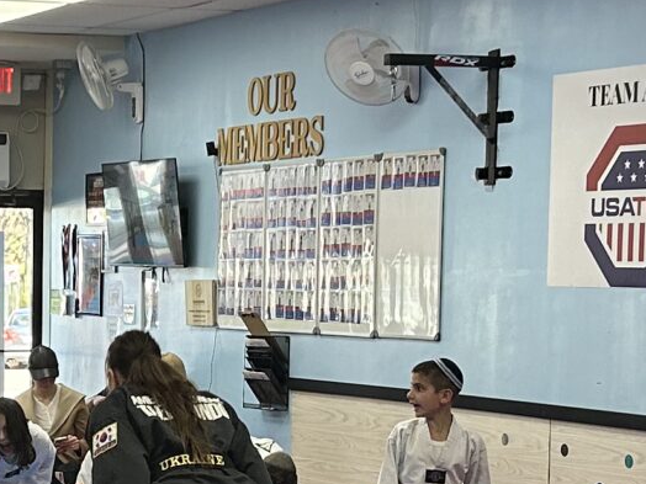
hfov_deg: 15.3
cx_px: 5
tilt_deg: -4.8
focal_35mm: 127
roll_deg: +0.1
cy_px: 403
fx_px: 2370
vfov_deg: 11.6
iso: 64
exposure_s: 1/120
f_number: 1.5
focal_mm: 5.7
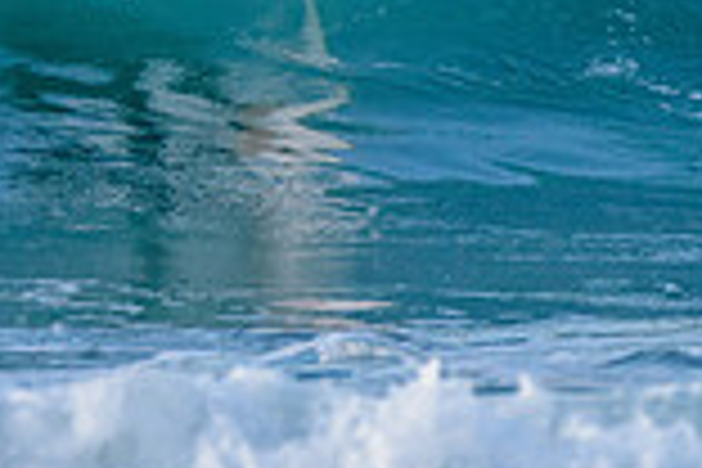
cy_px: -202
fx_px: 44320
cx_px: 180
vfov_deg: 0.6
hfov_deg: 0.9
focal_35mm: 2273
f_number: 5.6
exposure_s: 1/1250
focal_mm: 500
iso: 450
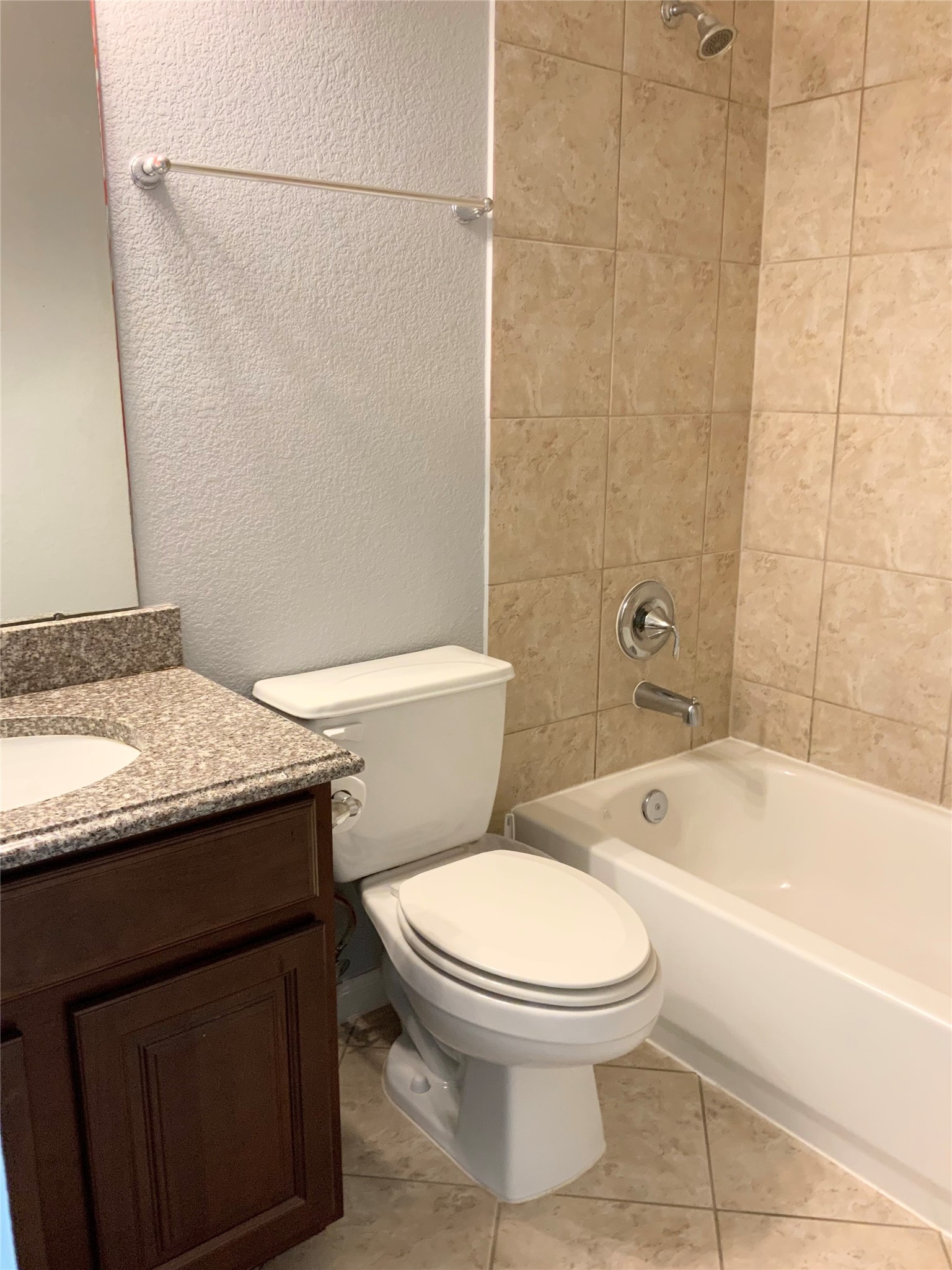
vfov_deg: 61.7
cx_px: 476
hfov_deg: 48.2
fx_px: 1063
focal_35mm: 29
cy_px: 635
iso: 125
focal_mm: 3
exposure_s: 1/60
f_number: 1.8
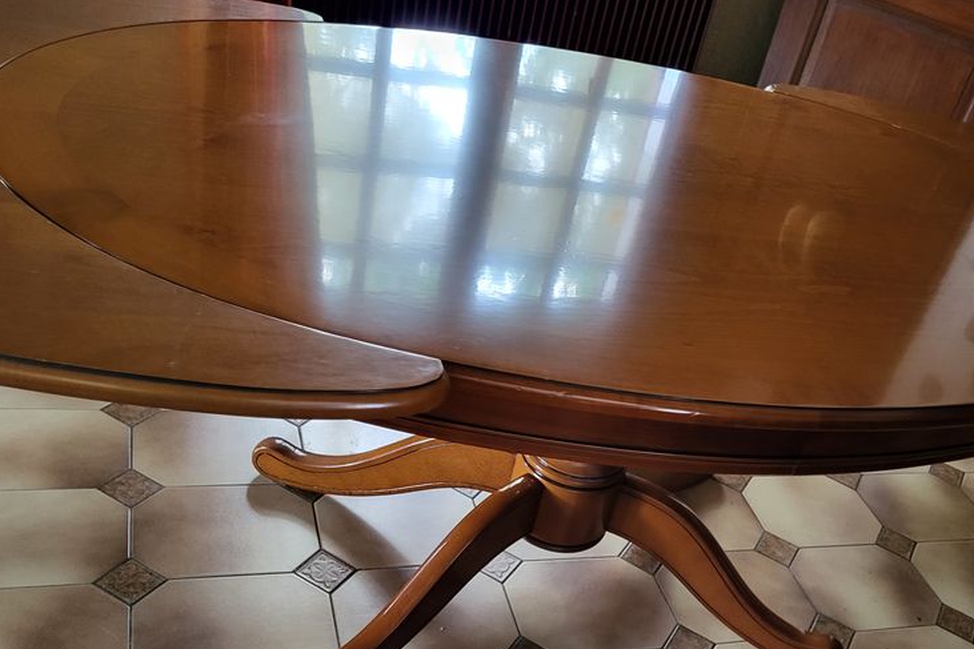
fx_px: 1001
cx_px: 564
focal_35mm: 37
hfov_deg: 51.7
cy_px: 474
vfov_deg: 35.3
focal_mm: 5.4
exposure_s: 1/25
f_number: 1.8
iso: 640
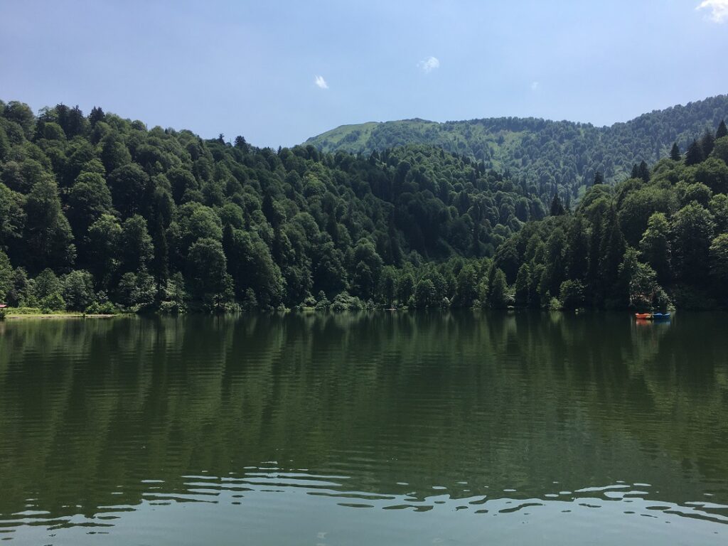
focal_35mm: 29
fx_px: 610
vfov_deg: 48.2
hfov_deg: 61.7
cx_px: 364
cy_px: 273
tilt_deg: +2.6
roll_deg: +0.2
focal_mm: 4.15
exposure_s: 1/1508
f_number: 2.2
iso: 25
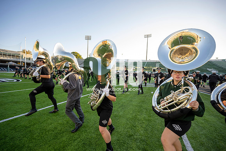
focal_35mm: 14
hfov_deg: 104.2
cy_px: 76
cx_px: 113
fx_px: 88
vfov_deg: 81.2
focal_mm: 14
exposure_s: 1/500
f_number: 4
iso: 320
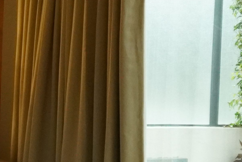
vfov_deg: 11.4
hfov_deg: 15.9
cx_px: -99
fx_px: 807
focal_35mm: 120
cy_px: 66
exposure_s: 1/500
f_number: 3.5
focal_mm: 16
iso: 2500
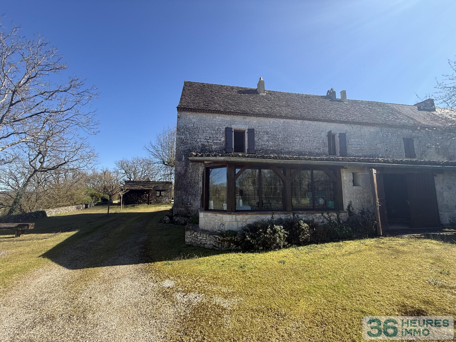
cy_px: 171
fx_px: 184
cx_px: 228
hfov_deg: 102.1
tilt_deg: +8.1
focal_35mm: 14
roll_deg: +0.7
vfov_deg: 85.7
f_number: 2.2
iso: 64
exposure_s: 1/631
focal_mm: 2.22
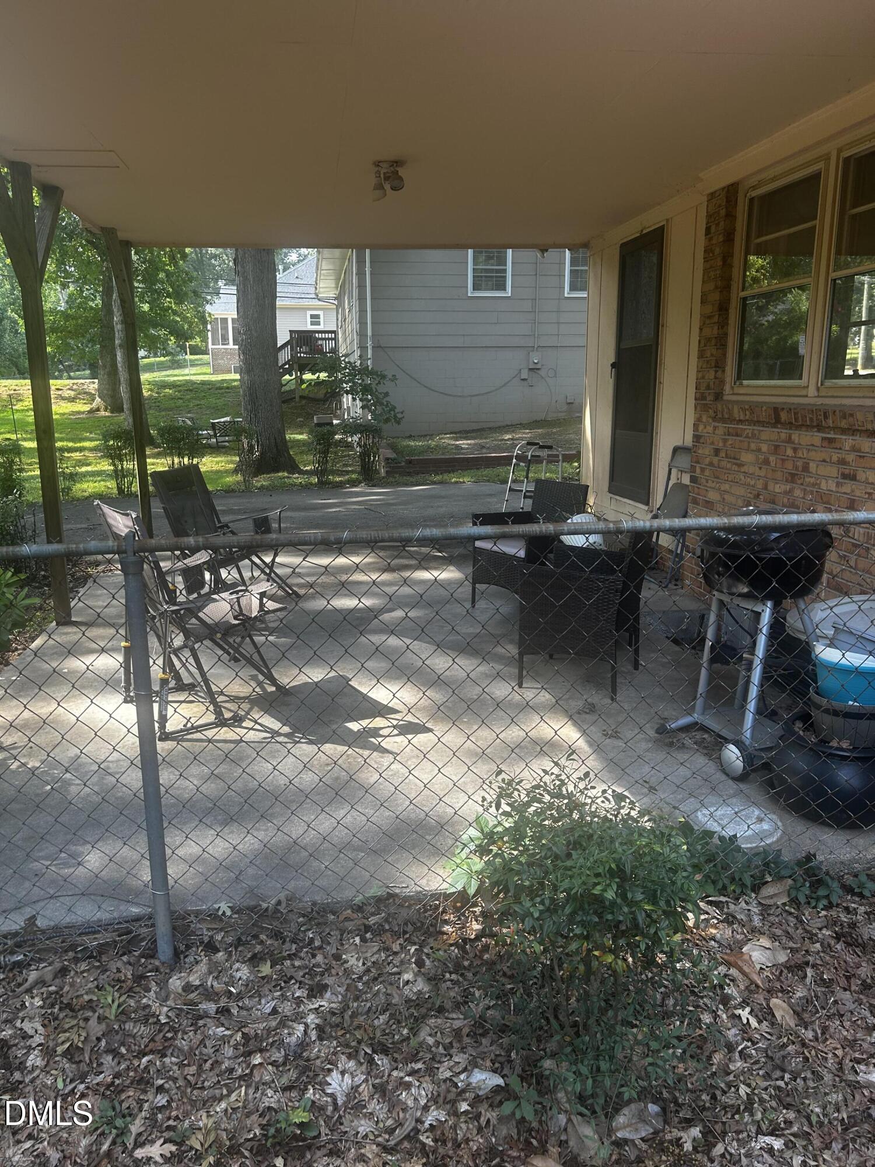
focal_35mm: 26
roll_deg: +1.1
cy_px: 584
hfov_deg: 53.1
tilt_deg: -10.4
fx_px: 876
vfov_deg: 67.3
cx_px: 438
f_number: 1.5
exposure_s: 1/187
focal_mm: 5.7
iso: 40
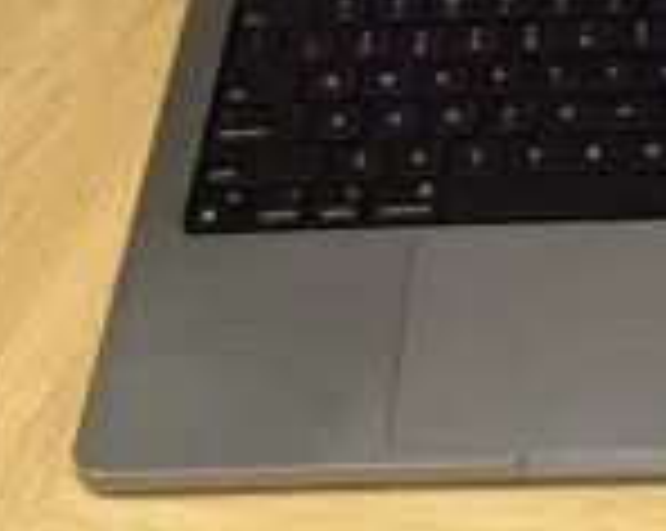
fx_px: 2500
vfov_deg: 11.6
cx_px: 608
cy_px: -292
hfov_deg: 15.0
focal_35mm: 127
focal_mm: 6.76
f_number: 1.78
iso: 160
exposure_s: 1/50
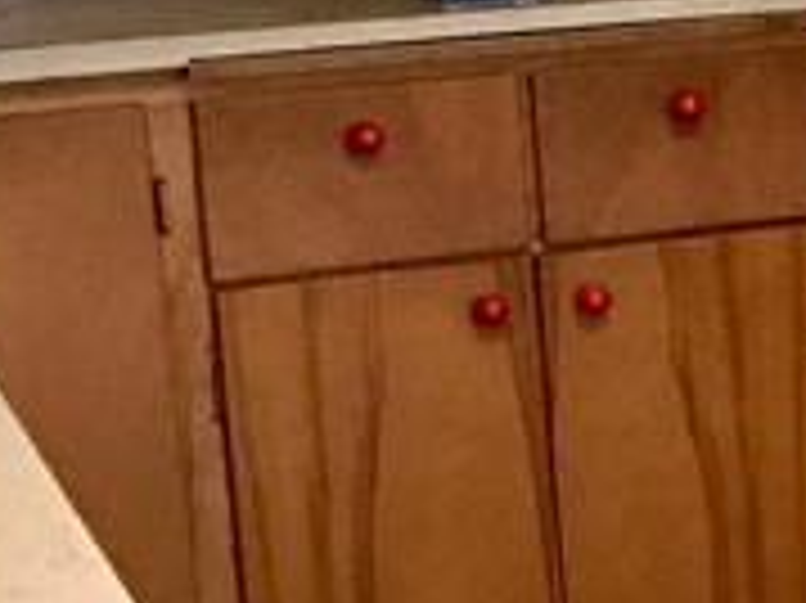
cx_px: 1882
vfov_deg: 8.9
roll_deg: -0.3
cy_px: 256
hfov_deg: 10.4
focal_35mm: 166
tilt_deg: -11.7
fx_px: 3863
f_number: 2.2
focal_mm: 4.15
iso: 64
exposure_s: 1/4
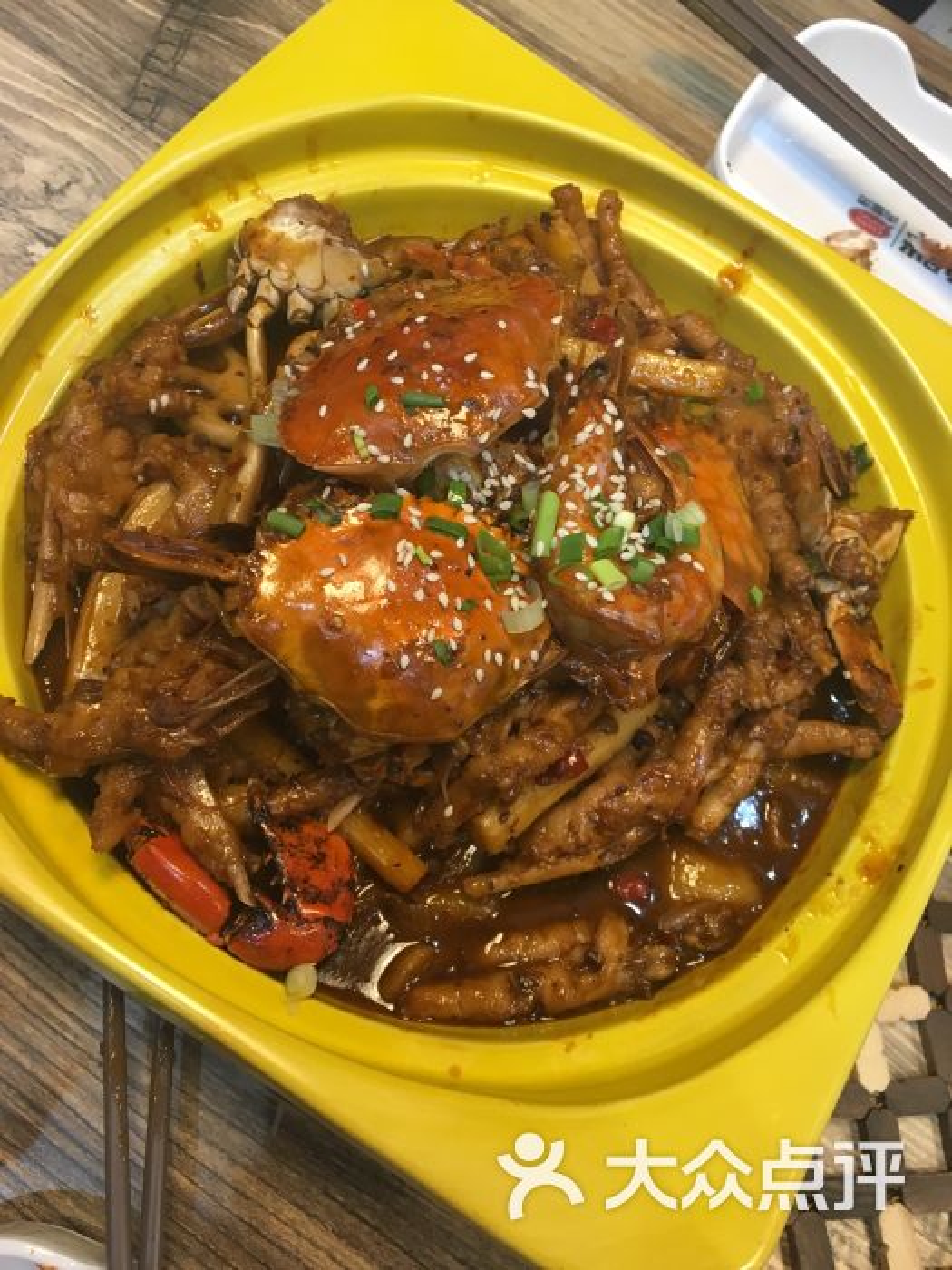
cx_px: 476
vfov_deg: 61.7
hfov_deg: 48.2
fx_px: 1063
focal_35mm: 29
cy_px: 635
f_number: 2.2
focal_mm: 4.15
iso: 80
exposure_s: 1/33
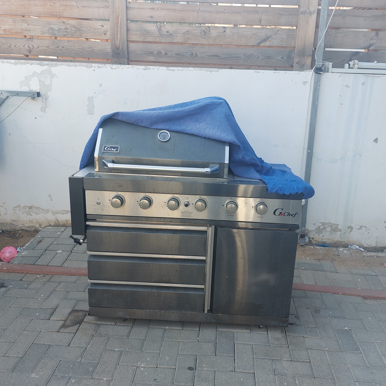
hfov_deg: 55.6
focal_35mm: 29
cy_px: 189
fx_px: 366
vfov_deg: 55.6
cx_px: 202
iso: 25
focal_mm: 5.23
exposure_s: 1/190
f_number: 1.8
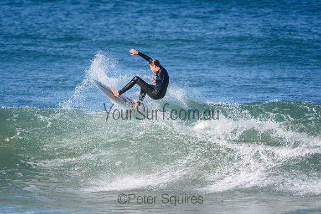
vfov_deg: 1.8
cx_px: 160
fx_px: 6690
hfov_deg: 2.7
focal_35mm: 750
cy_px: 107
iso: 720
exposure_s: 1/4000
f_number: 5.6
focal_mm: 500
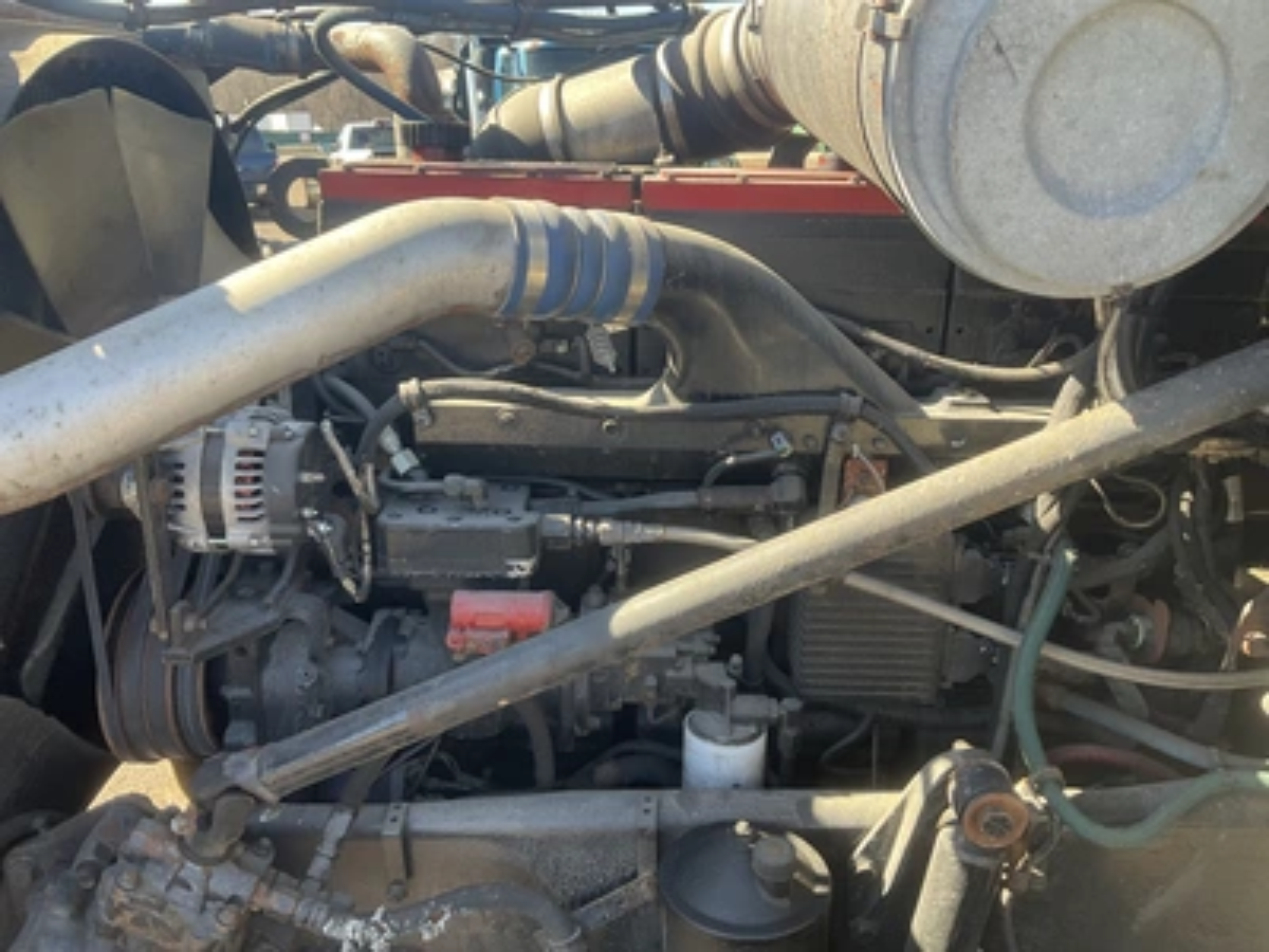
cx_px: 634
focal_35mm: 29
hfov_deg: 61.7
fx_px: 1063
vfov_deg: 48.2
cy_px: 476
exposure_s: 1/163
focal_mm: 3
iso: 25
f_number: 1.8
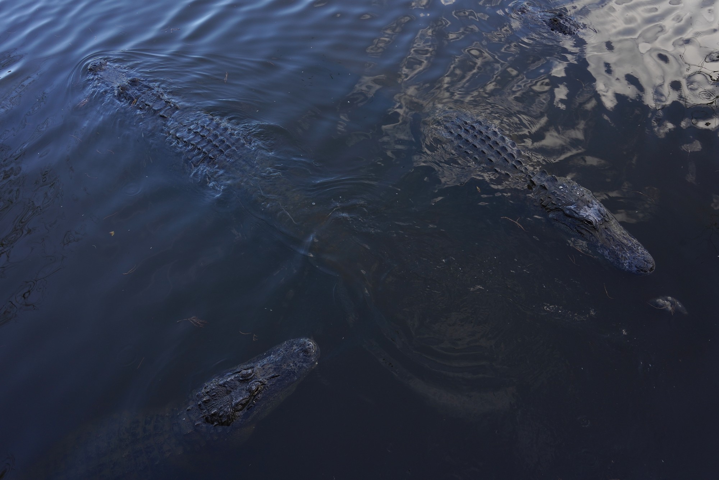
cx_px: 360
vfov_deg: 46.4
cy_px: 240
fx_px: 559
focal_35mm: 28
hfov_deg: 65.5
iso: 400
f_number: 10
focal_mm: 28
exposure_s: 1/100
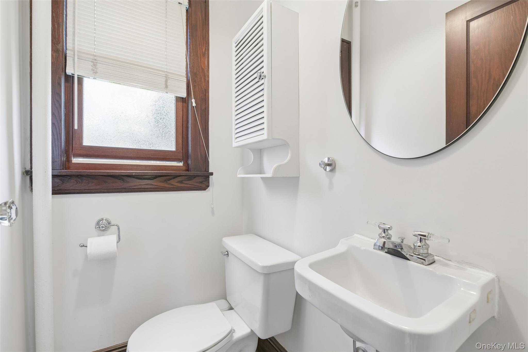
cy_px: 176
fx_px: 235
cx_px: 264
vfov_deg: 73.7
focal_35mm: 16
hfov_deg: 96.7
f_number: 8
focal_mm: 16
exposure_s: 1/8
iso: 400
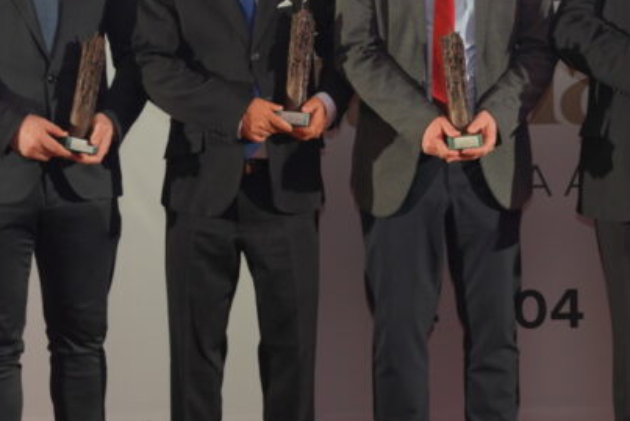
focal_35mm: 99
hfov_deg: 20.4
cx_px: 486
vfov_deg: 13.8
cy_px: 116
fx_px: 1733
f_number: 2.8
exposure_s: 1/200
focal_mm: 39
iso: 1250
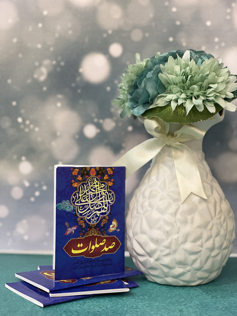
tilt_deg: -3.9
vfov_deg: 30.3
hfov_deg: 22.9
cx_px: 118
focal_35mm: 64
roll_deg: -0.2
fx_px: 584
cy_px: 158
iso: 200
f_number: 2.2
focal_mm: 7.5
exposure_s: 1/33
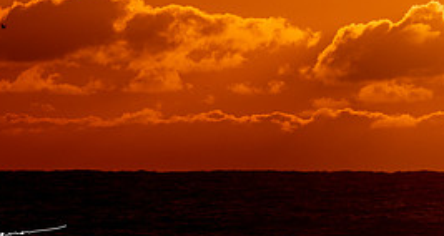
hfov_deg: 1.6
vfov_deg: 0.9
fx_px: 15690
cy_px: -122
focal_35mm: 1350
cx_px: 431
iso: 125
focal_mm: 420
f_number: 8
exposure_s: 1/2000
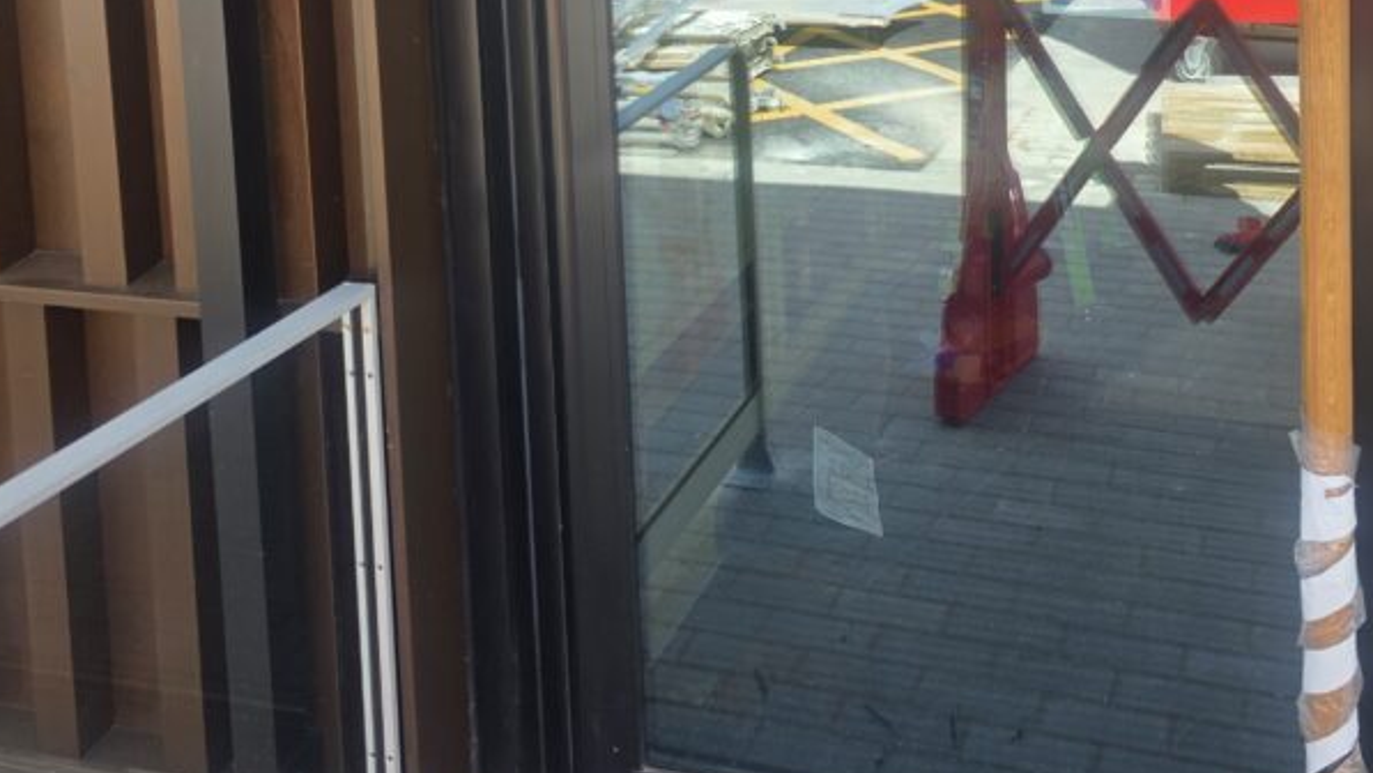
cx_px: 846
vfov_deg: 25.3
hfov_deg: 47.0
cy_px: -120
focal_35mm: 43
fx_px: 1566
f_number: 1.7
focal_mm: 6.3
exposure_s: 1/359
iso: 32
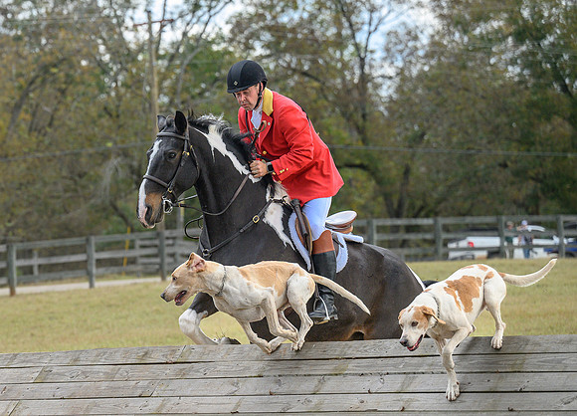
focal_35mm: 165
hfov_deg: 12.1
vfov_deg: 8.8
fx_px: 2709
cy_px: 215
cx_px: 114
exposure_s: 1/1000
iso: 640
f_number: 3.5
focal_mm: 102
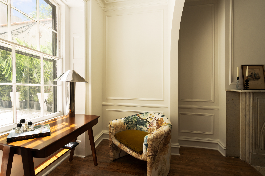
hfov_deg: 96.7
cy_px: 88
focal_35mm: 16
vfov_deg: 73.7
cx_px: 132
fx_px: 118
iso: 400
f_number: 11
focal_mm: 16
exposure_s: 1/15
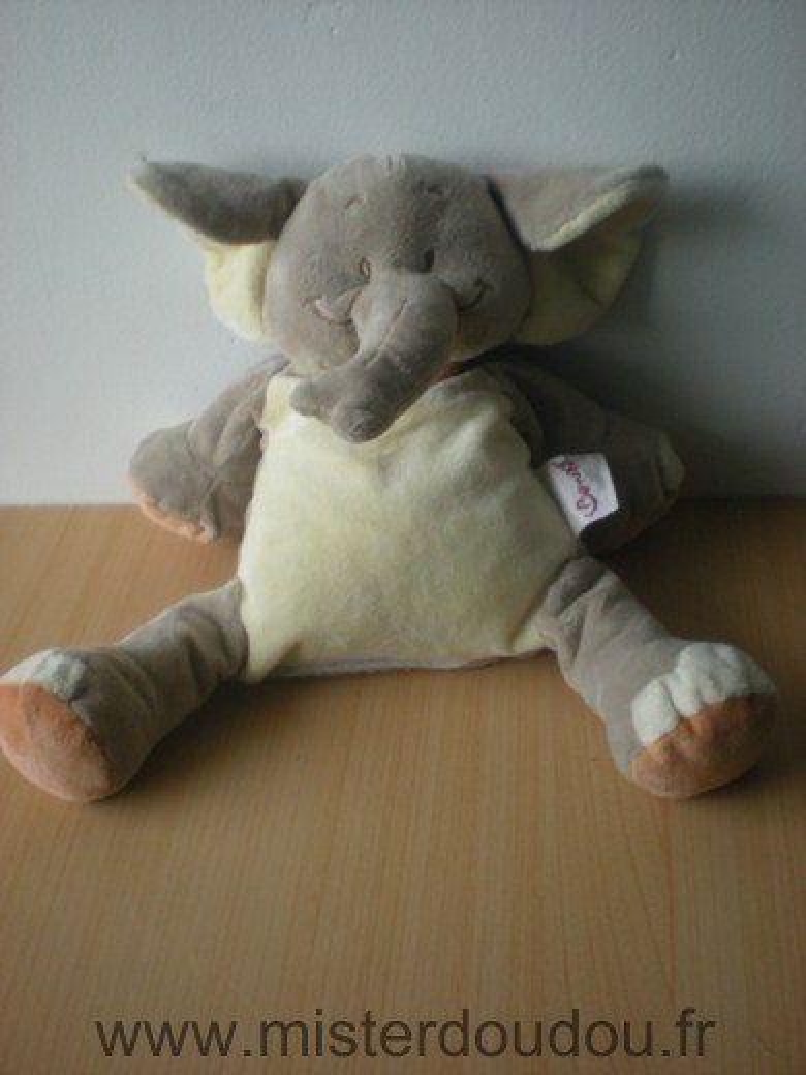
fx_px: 1180
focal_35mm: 38
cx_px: 403
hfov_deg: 37.7
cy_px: 538
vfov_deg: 49.0
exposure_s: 1/7.9
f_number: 3.1
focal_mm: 6.3
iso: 202
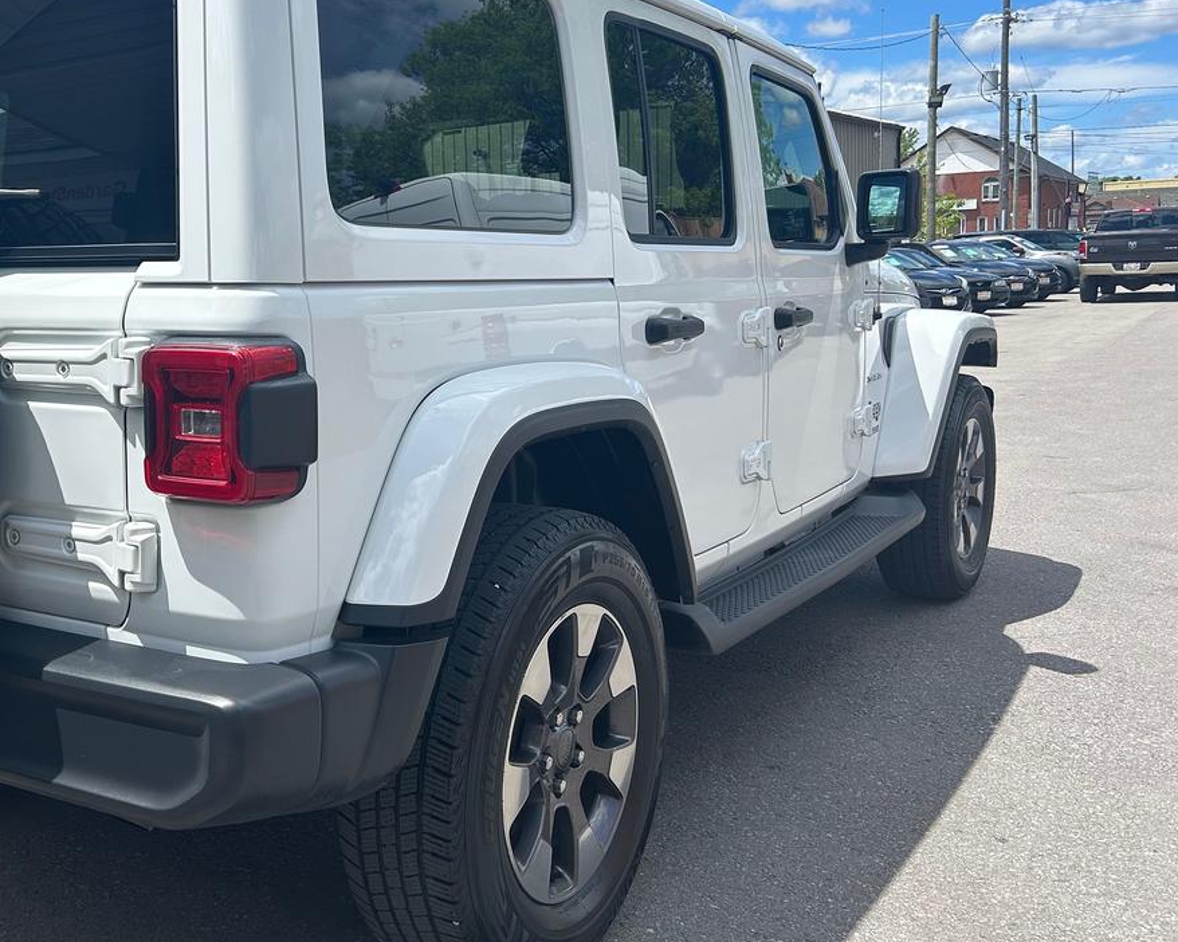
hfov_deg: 47.6
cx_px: 322
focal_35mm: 37
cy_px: 403
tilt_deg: -6.2
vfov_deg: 40.0
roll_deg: +2.4
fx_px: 1290
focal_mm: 5.7
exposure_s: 1/3704
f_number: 1.5
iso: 50
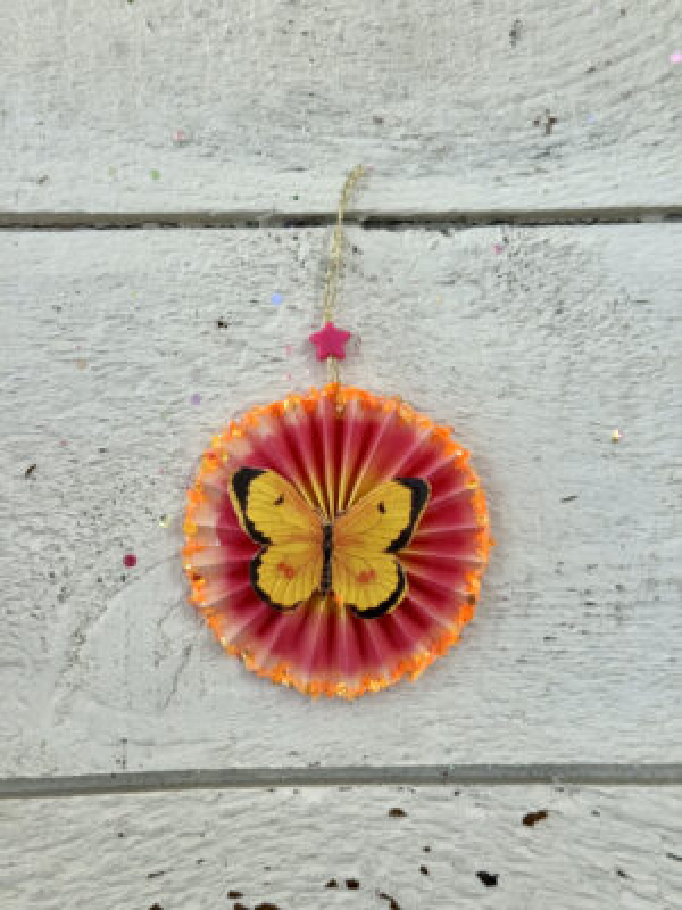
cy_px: 455
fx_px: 1261
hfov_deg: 30.3
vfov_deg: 39.7
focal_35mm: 48
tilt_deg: -83.1
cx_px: 341
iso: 64
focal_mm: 6.76
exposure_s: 1/1043
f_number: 1.78
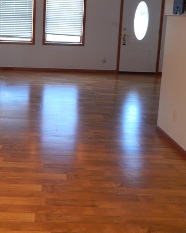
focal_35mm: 45
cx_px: 36
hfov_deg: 32.5
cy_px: 61
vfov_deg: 40.1
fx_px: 310
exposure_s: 1/30
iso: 220
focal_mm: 4
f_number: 3
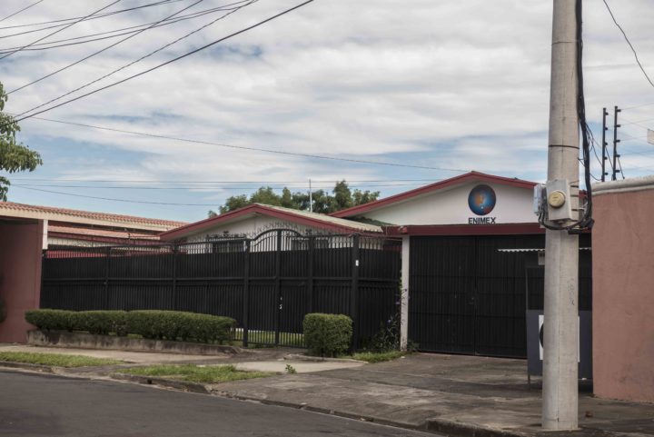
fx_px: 1091
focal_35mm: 60
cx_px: 327
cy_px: 218
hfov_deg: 33.4
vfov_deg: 22.7
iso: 100
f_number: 6.3
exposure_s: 1/200
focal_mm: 60
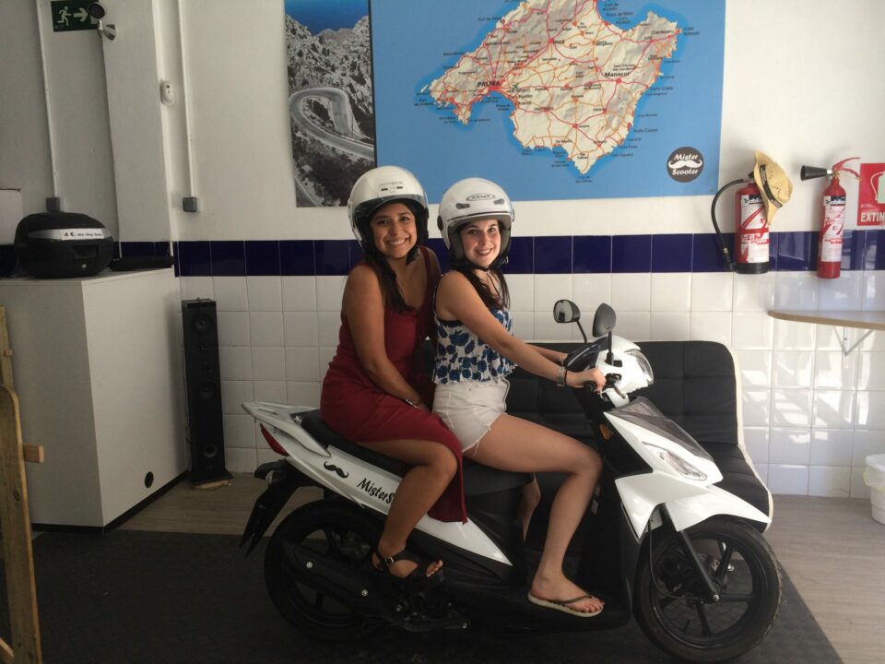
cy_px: 332
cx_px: 442
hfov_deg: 61.7
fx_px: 741
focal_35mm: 29
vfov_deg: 48.2
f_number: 2.2
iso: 50
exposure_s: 1/100
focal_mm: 4.15
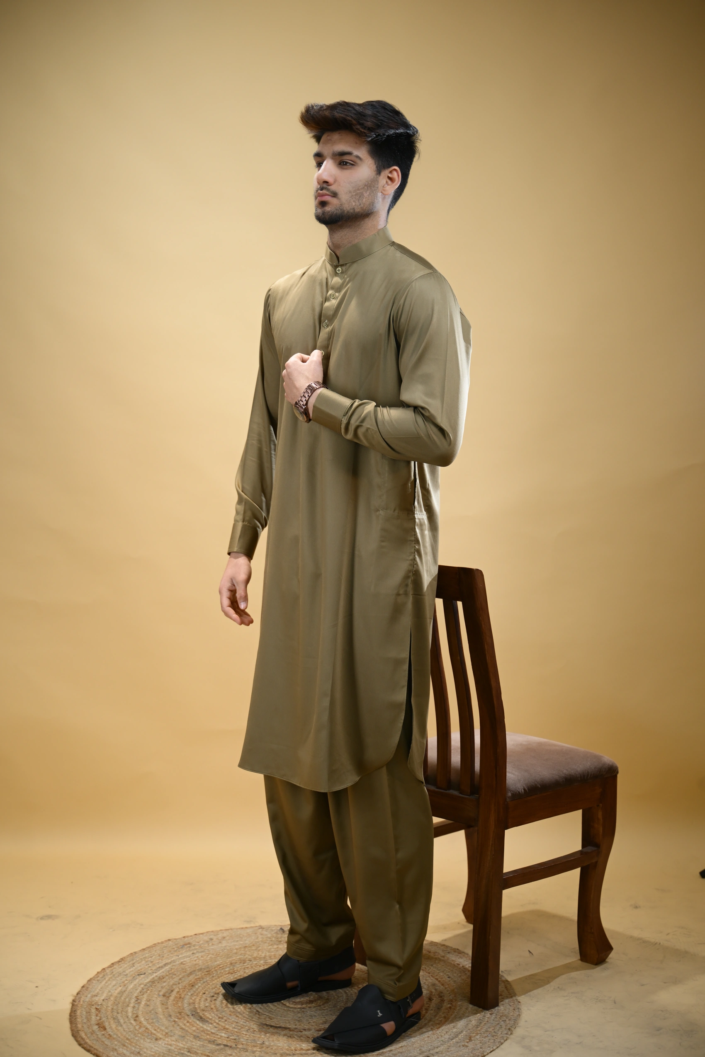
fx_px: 1615
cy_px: 528
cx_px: 352
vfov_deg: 36.2
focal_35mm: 55
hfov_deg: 24.6
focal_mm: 55
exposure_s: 1/125
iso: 400
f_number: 2.8
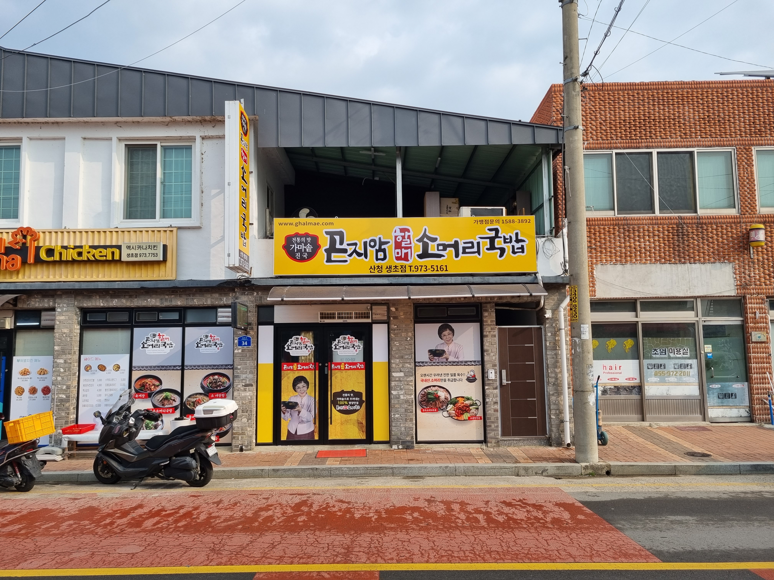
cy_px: 290
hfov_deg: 67.3
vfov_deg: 53.1
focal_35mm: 26
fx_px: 581
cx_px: 387
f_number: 1.8
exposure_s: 1/1796
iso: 50
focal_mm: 5.4
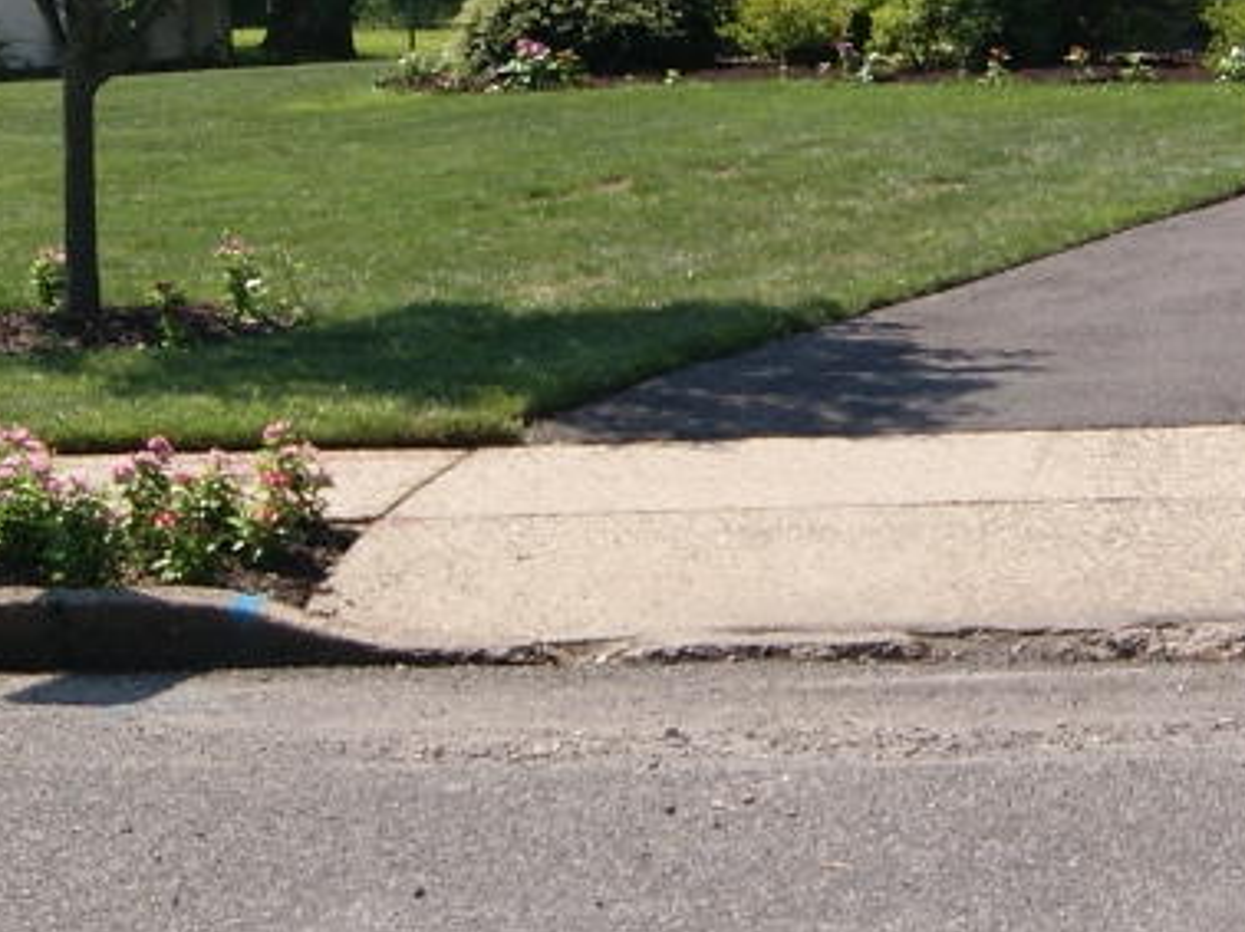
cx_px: 1452
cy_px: 122
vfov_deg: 11.2
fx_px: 4745
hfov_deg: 14.5
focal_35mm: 132
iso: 100
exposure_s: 1/160
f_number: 10
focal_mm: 18
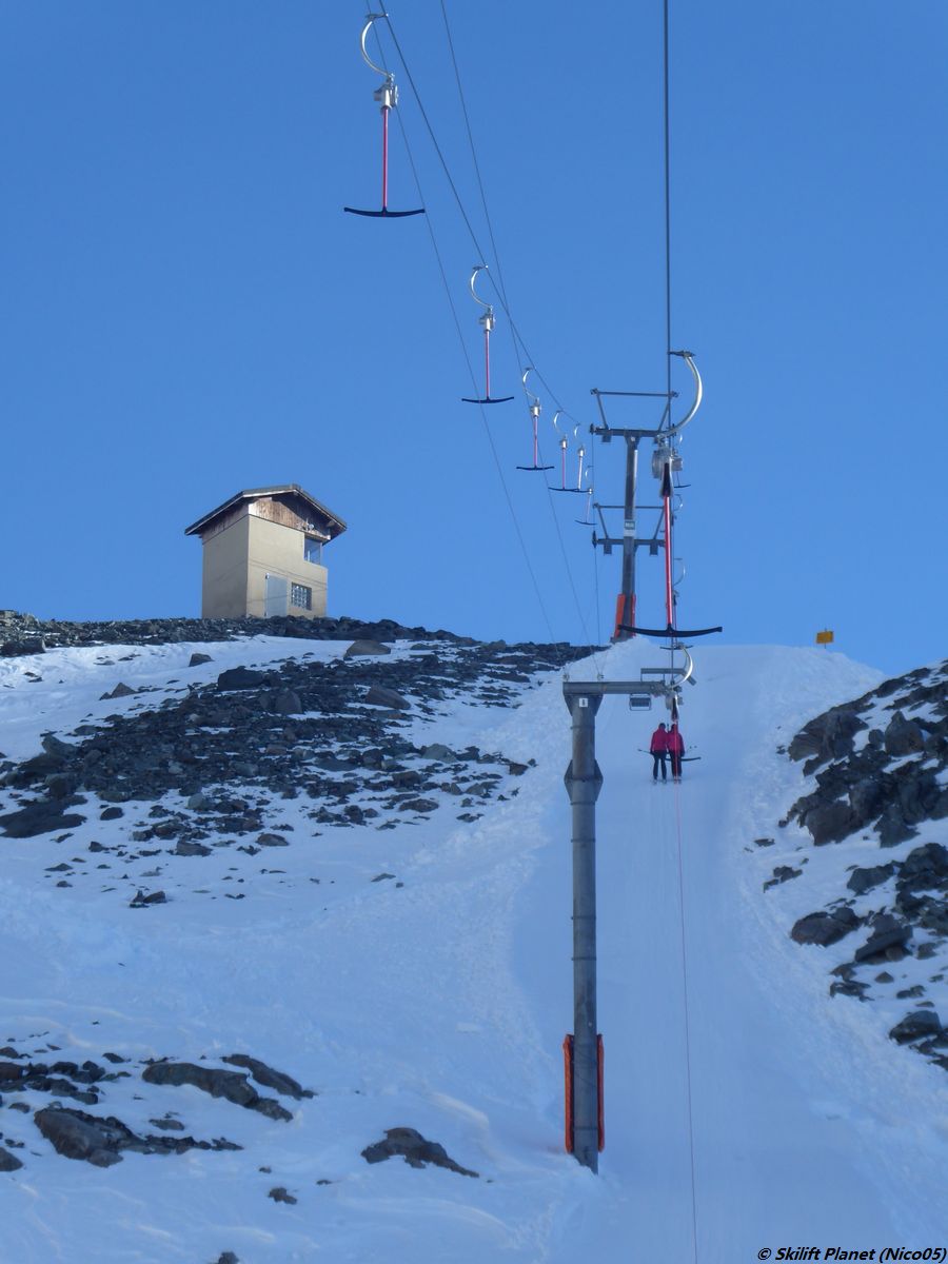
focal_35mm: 150
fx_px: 5477
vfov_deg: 13.2
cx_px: 474
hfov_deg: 9.9
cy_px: 632
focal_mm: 24.2
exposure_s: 1/250
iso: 100
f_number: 5.3
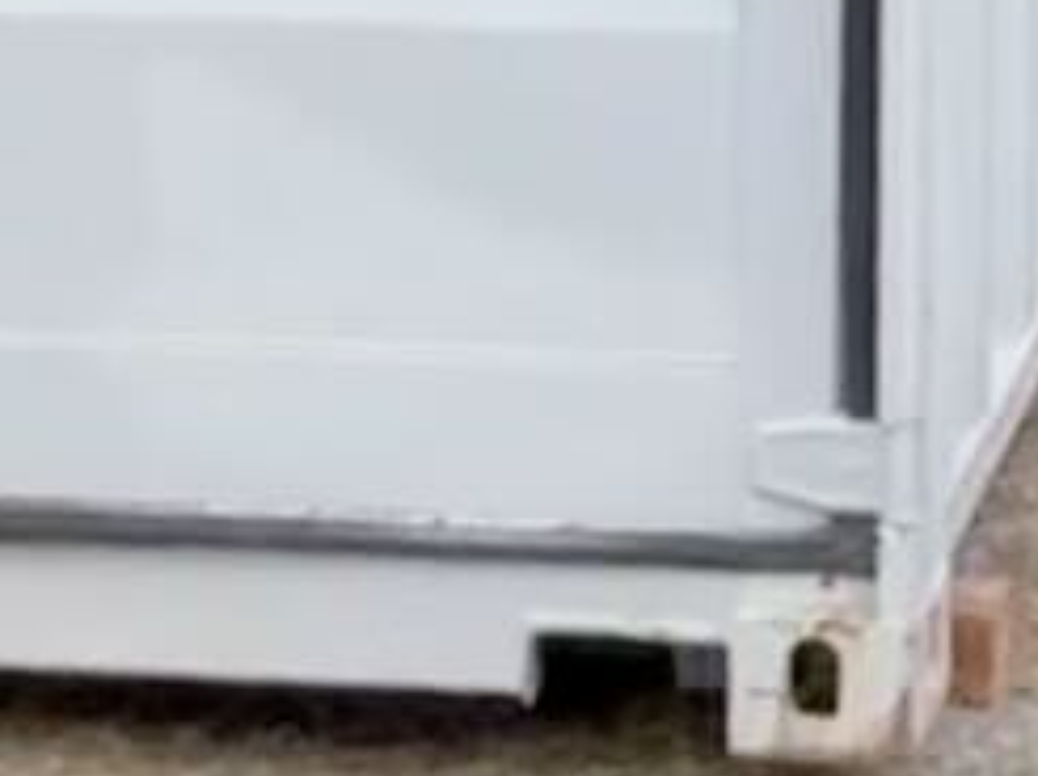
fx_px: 3924
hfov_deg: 14.7
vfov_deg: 10.1
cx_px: -89
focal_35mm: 131
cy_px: -945
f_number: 1.9
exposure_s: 1/160
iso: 20
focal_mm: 2.69
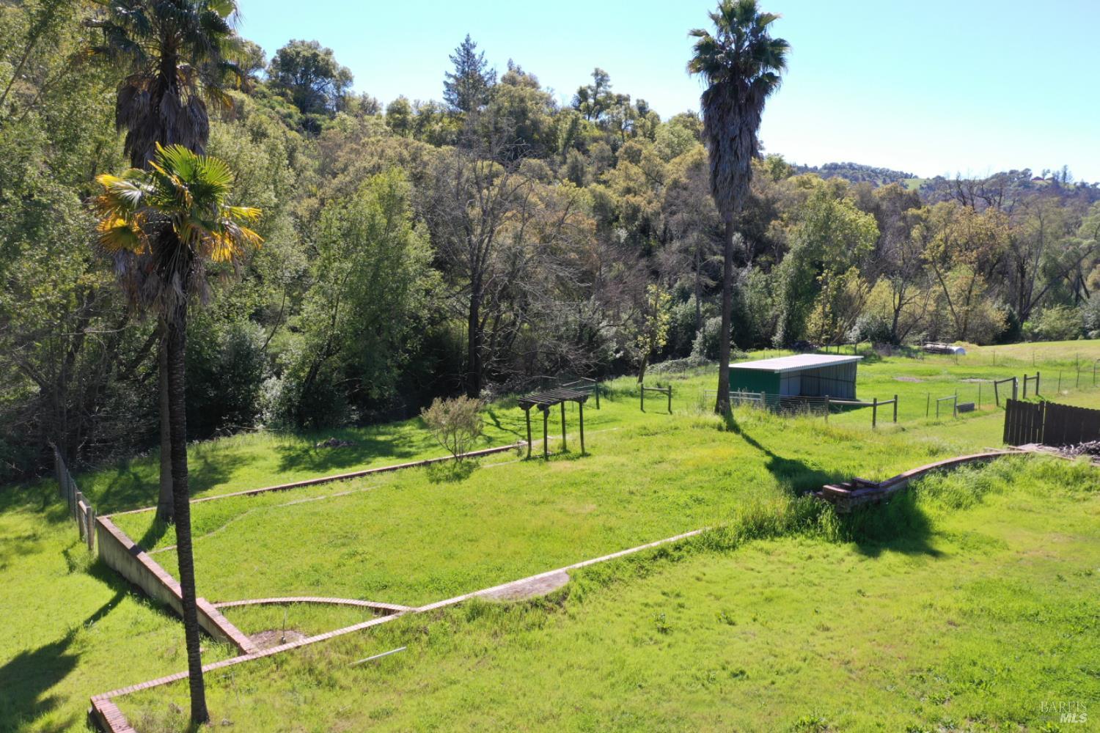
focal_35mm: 28
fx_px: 855
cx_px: 550
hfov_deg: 65.5
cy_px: 366
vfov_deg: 46.4
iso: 100
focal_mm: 10.26
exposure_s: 1/160
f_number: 6.3
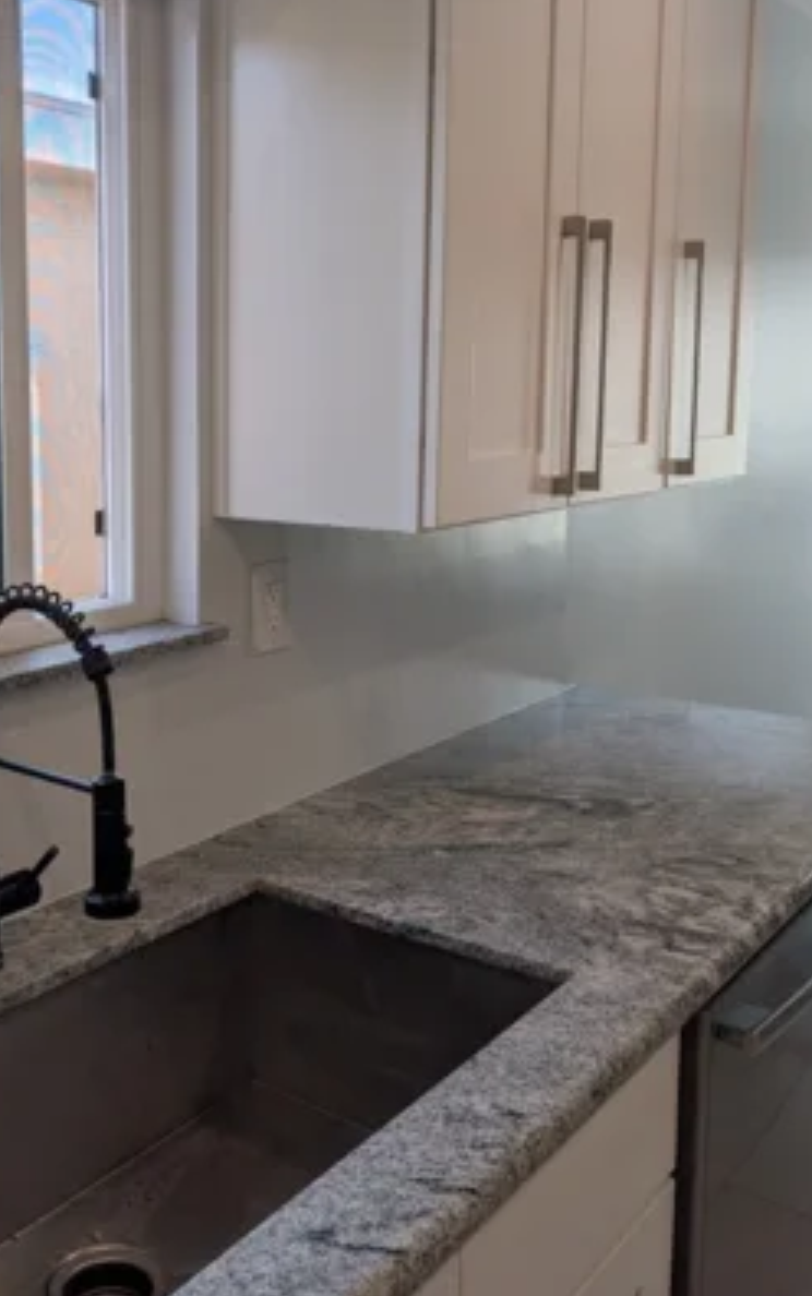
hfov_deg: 34.8
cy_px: 540
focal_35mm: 36
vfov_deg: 53.7
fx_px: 1273
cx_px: 223
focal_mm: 6.9
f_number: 1.68
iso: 24
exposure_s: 1/1212
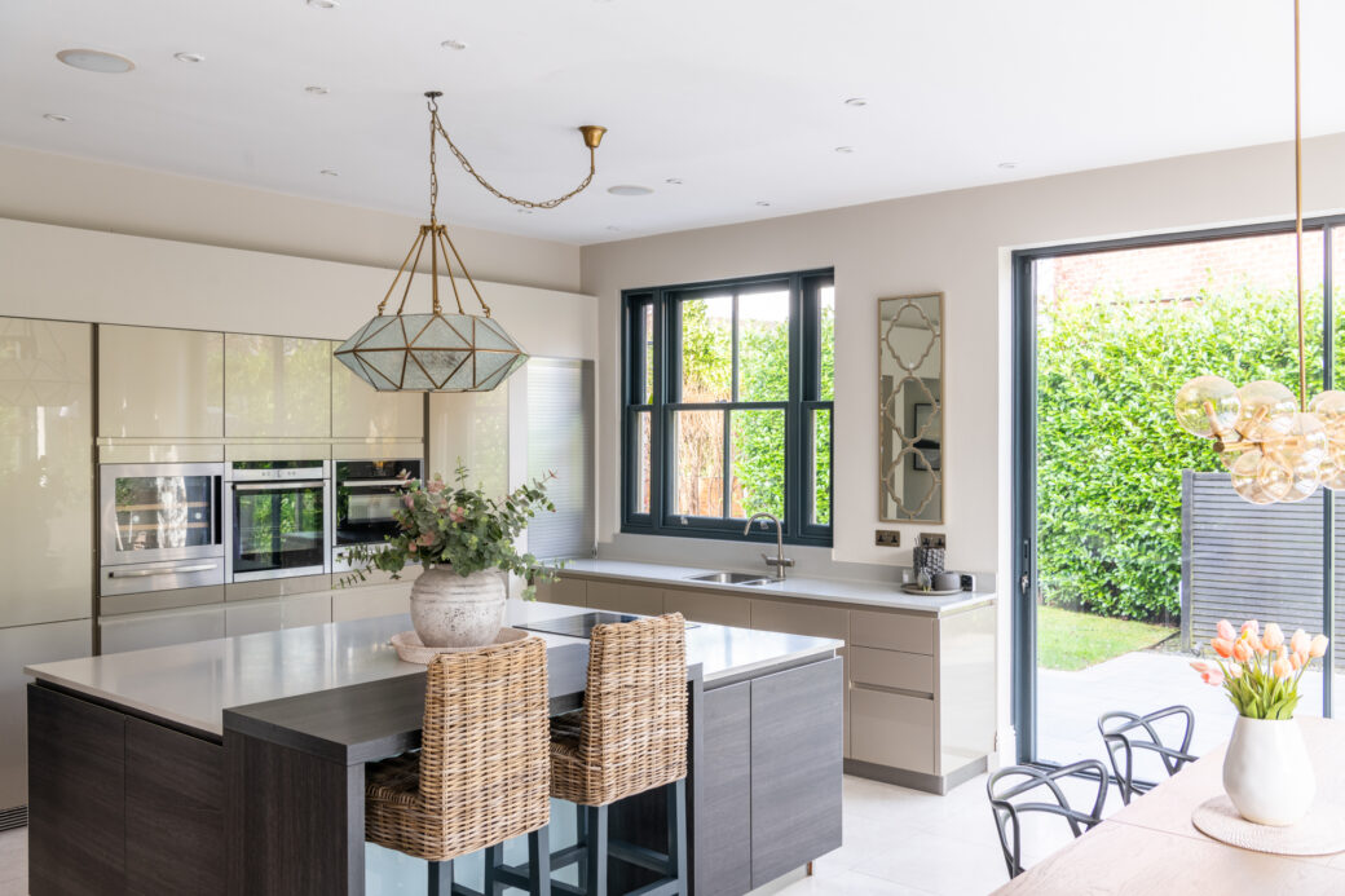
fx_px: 1195
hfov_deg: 58.7
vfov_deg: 41.1
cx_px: 672
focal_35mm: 32
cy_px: 448
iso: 200
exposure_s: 1/20
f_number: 8
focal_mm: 32
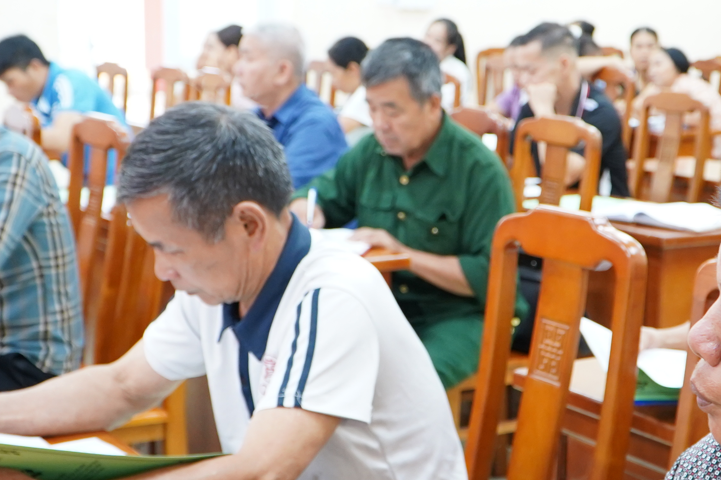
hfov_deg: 29.6
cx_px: 434
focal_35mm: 68
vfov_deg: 20.0
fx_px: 1362
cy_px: 286
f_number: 4
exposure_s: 1/40
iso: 1600
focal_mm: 26
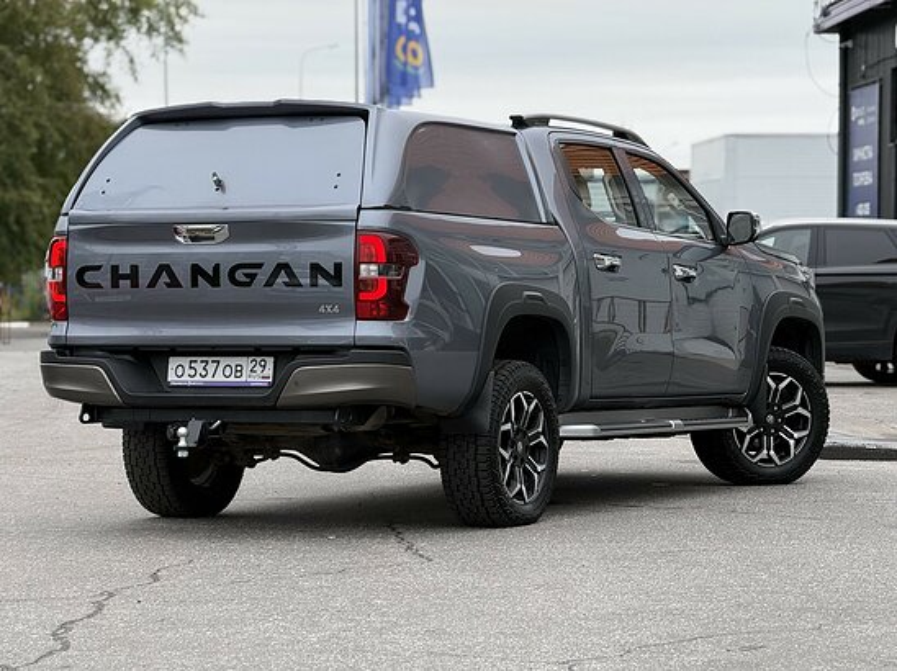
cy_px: 336
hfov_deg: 16.4
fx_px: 3107
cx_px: 448
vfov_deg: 12.3
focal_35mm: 120
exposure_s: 1/240
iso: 50
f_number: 2.8
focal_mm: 15.66
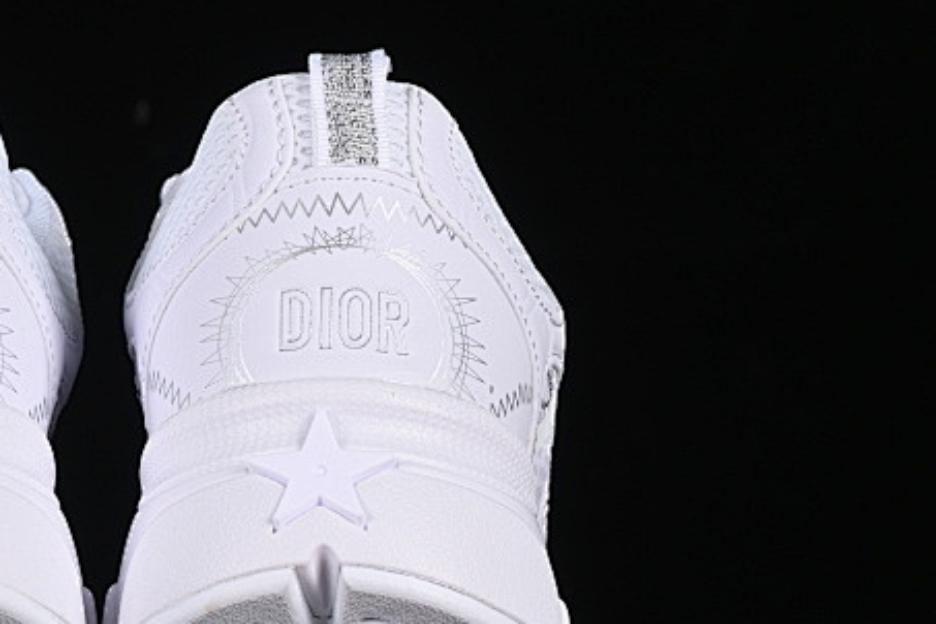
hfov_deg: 11.4
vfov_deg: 7.7
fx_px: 4654
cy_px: 213
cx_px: 105
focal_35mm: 179
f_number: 8
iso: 160
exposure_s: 1/125
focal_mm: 50
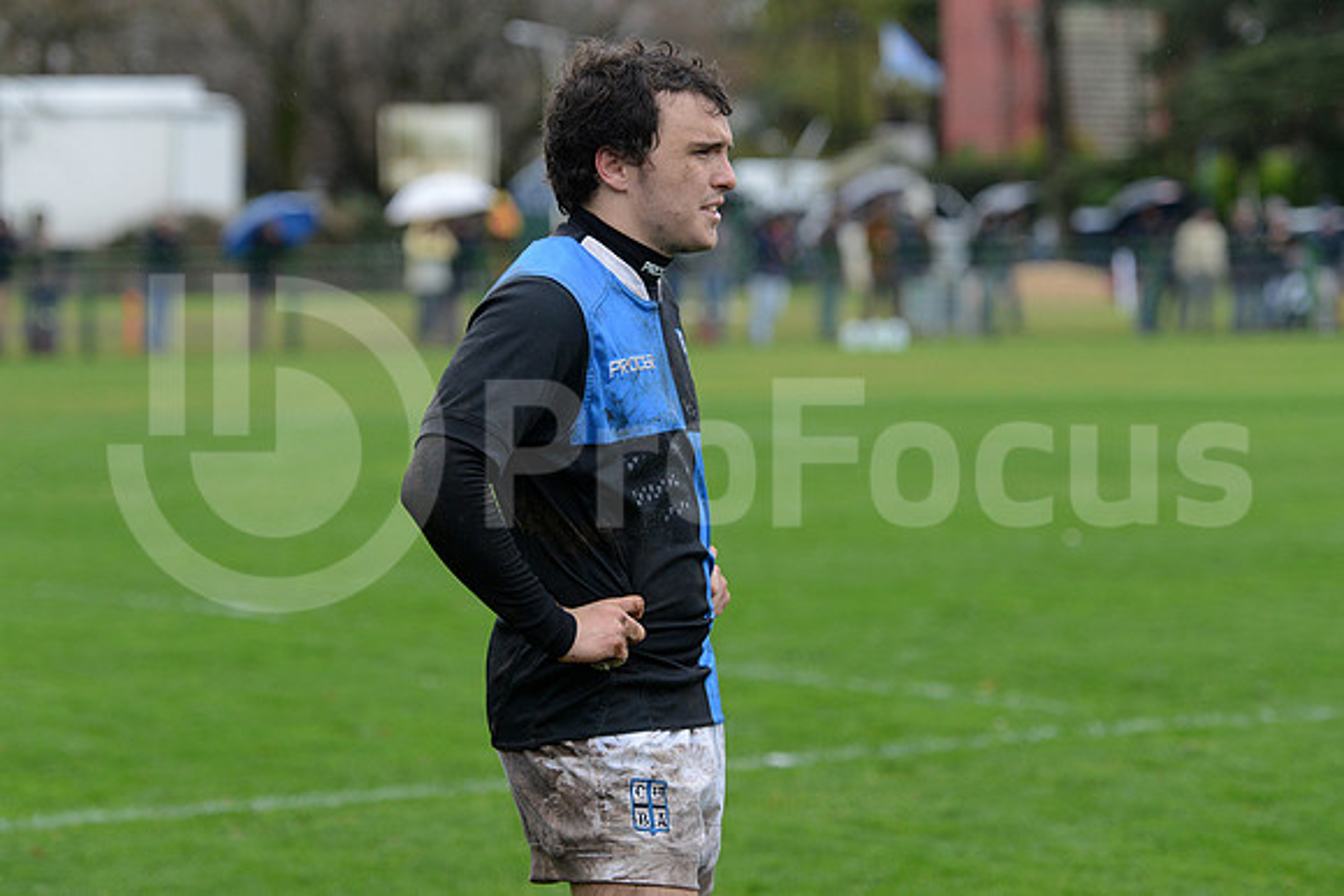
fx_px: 5041
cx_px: 672
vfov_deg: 10.2
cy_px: 448
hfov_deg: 15.2
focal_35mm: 135
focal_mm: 135
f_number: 4
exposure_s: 1/500
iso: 1250
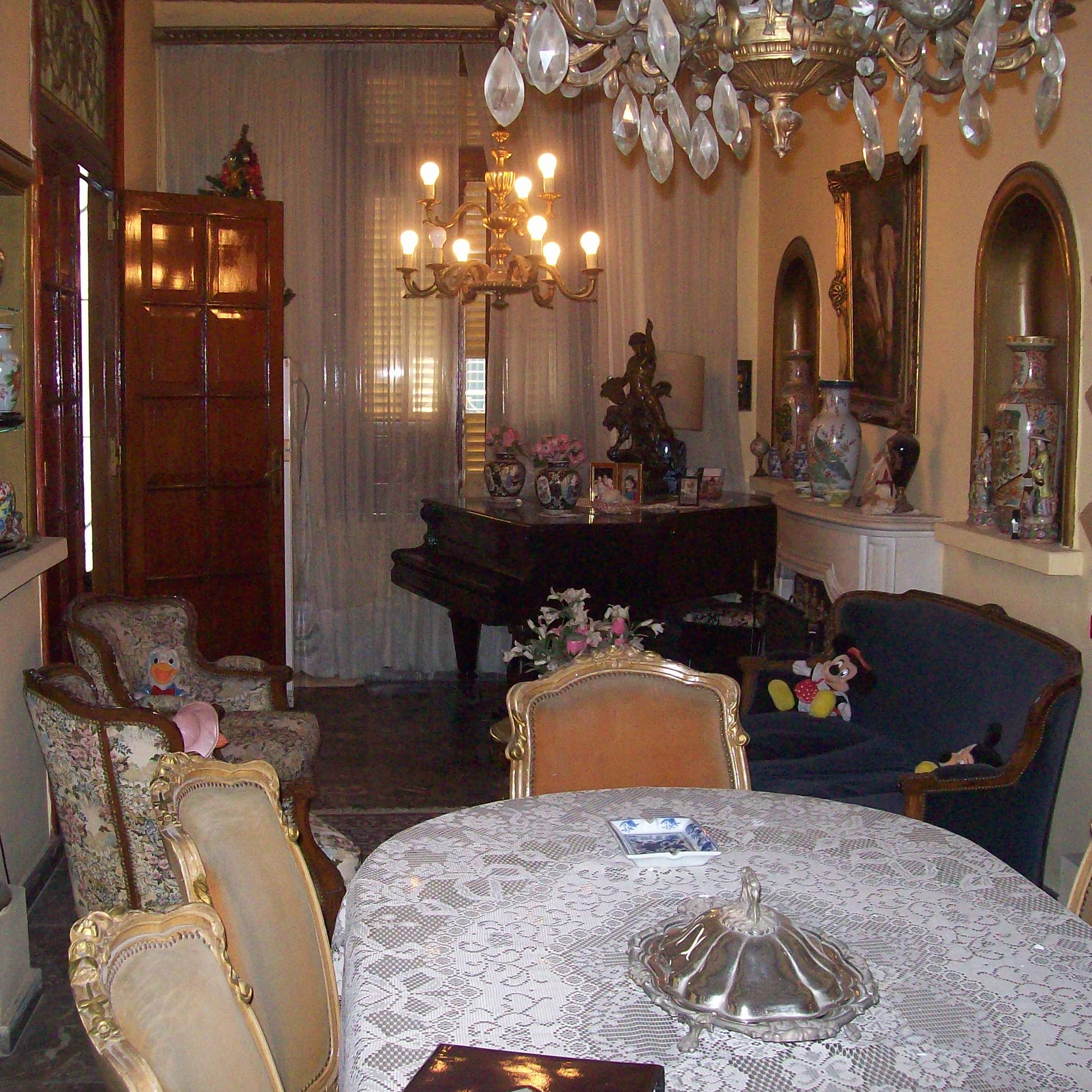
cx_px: 511
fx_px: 1535
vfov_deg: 39.2
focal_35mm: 43
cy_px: 542
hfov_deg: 39.2
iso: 200
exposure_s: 1/64
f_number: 2.7
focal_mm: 6
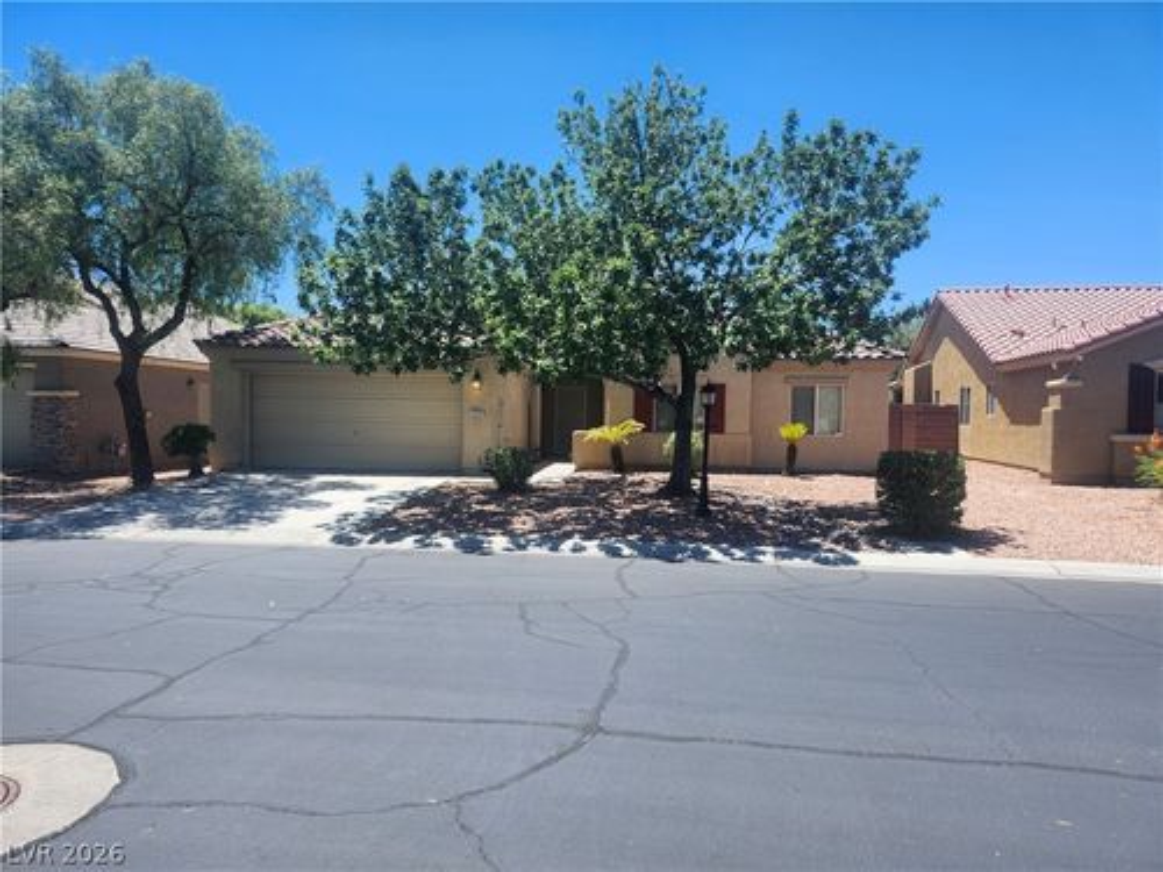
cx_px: 582
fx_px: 773
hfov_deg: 73.9
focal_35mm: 23
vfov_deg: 58.9
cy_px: 436
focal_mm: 5.54
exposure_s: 1/919
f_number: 1.8
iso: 25
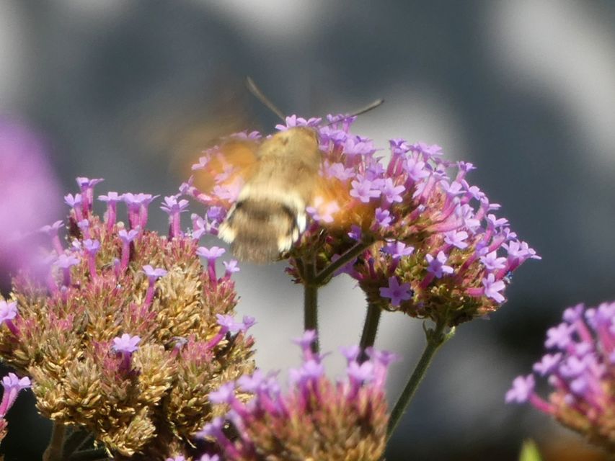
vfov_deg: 5.3
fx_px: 5011
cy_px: 230
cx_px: 308
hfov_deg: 7.0
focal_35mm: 282
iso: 80
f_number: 5.5
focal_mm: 50.6
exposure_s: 1/100
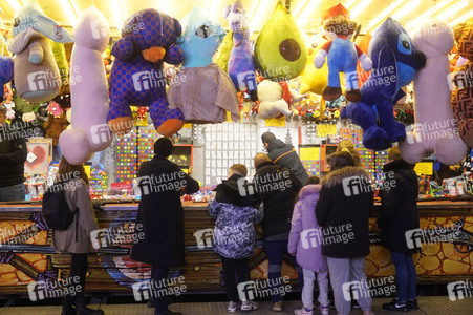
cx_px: 236
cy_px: 158
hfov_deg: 43.6
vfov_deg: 29.8
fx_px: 591
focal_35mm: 45
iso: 640
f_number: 1.4
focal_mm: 30
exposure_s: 1/250
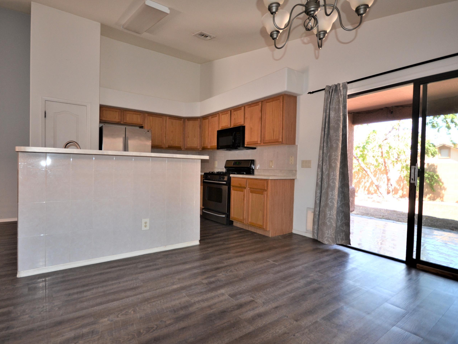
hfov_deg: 90.4
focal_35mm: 17
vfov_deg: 74.7
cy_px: 167
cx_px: 197
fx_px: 225
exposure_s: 1/100
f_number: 4
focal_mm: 10
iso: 400
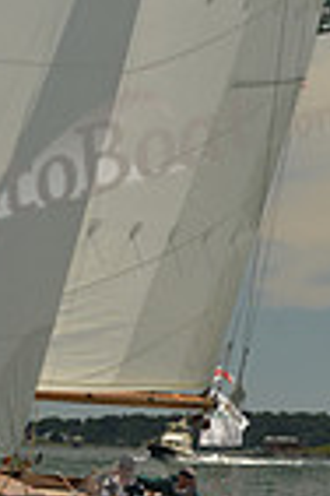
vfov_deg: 7.1
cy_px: 398
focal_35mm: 288
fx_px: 3960
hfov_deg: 4.7
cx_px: -325
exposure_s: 1/800
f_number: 8
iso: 400
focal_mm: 70
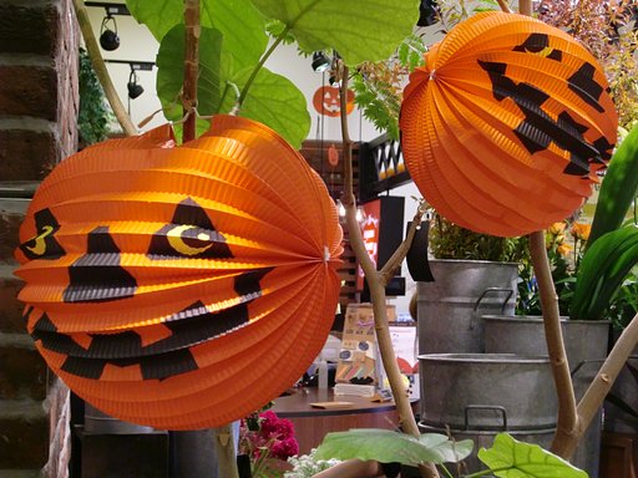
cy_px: 239
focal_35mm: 66
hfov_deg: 29.4
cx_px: 319
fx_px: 1216
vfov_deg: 22.3
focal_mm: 11.7
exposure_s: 1/80
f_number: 4.1
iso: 400
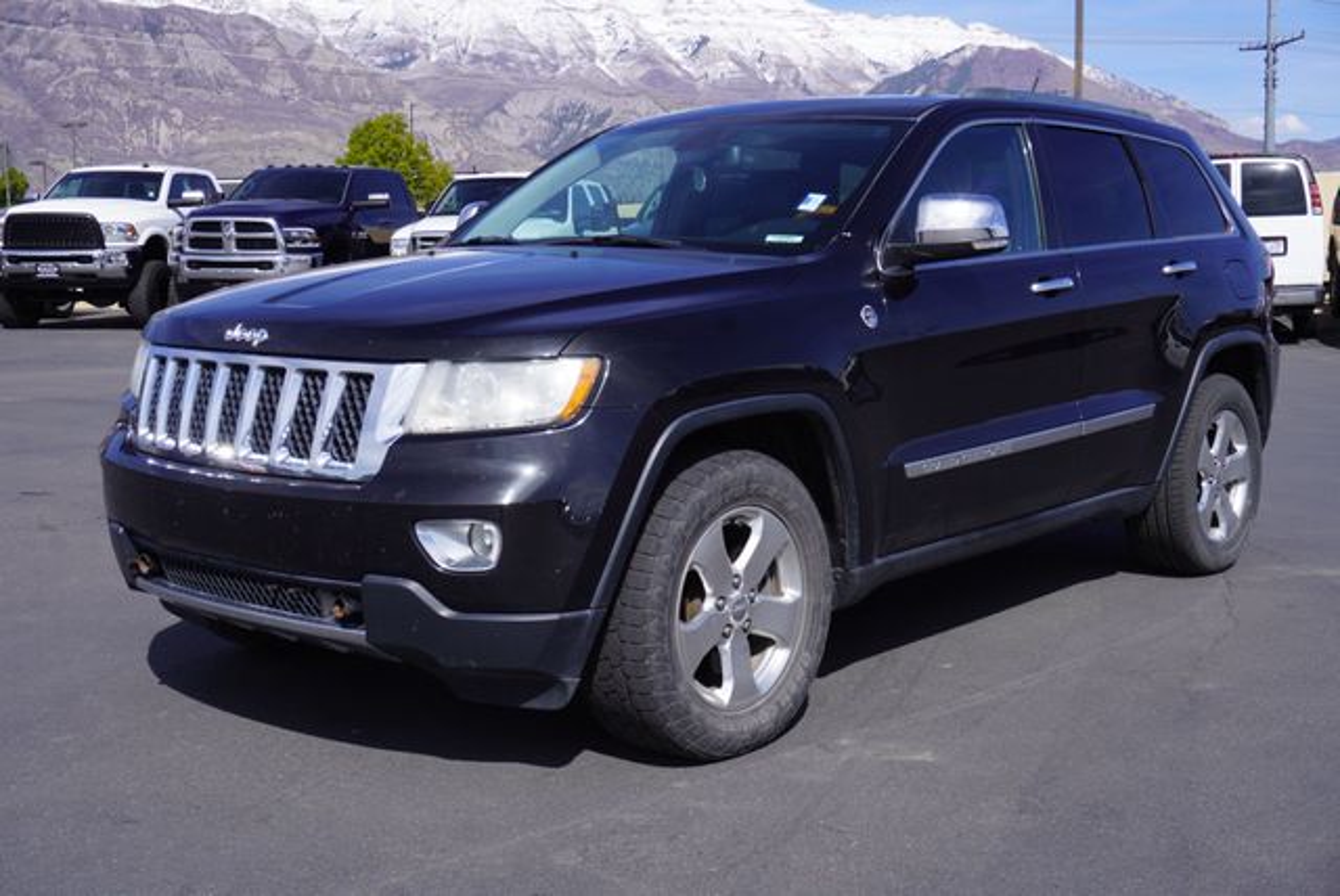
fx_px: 1676
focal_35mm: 45
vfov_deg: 29.9
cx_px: 670
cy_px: 448
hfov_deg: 43.6
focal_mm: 30
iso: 100
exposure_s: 1/160
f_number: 11
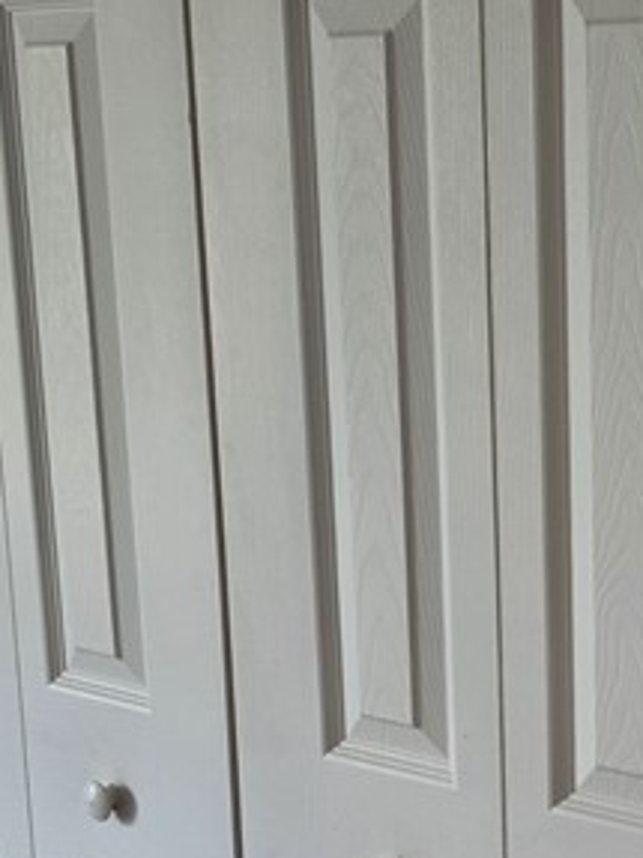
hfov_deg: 17.7
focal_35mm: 82
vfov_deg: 23.7
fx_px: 2032
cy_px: 616
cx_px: 562
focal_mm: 6.5
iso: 160
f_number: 1.4
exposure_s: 1/120
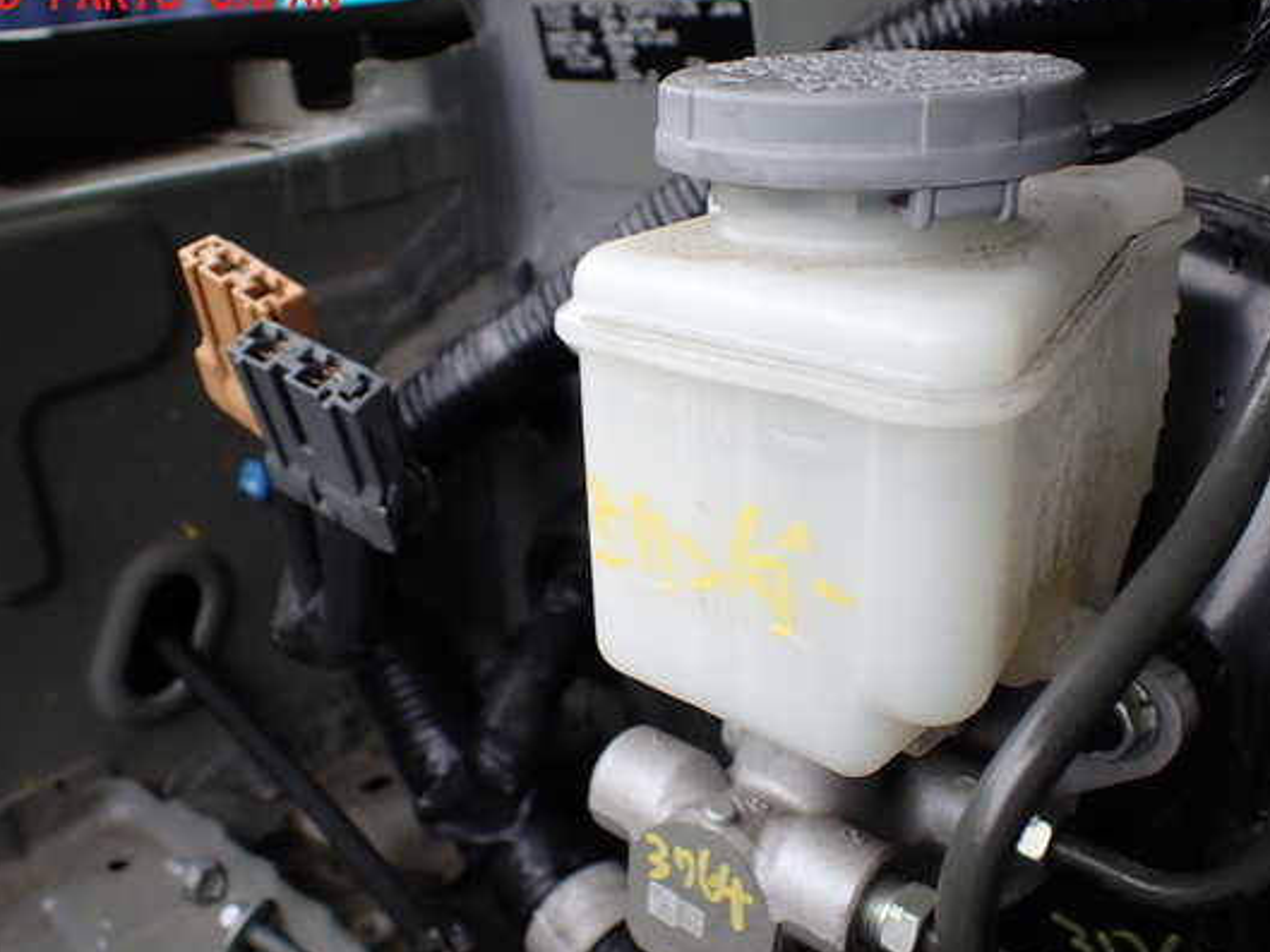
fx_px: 1248
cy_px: 504
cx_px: 624
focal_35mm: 34
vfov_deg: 41.8
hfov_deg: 53.9
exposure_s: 1/125
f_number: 2.3
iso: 100
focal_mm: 5.4
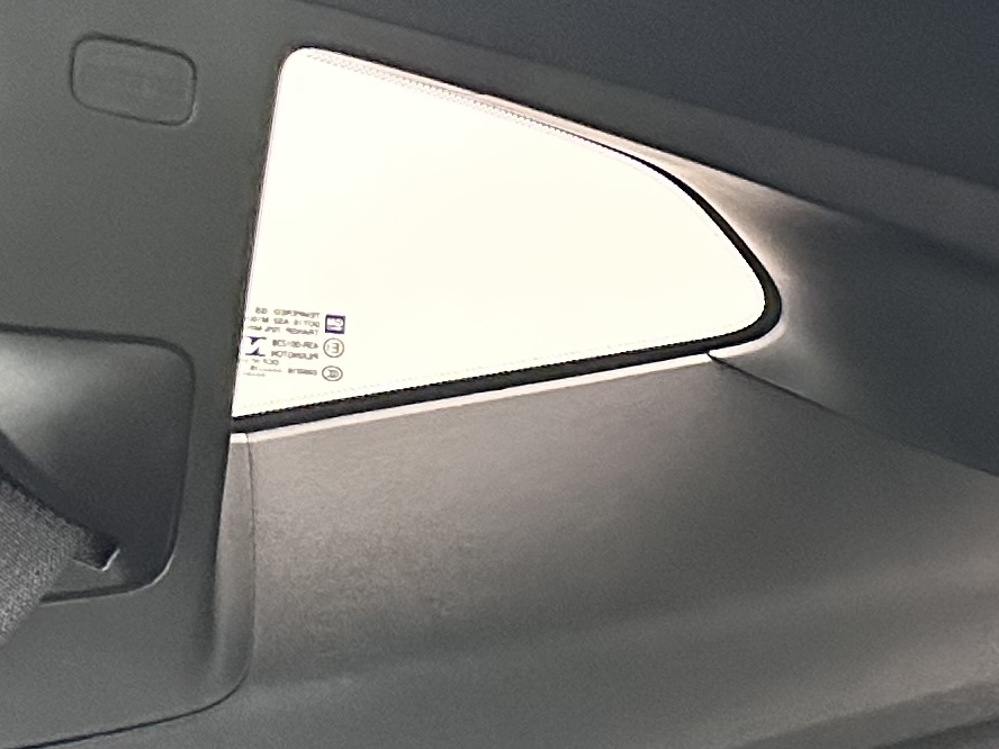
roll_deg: +1.1
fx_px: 3146
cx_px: 2122
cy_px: 1398
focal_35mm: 109
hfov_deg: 14.4
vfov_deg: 12.3
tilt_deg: -9.8
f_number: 1.78
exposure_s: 1/33
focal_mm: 6.86
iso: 640
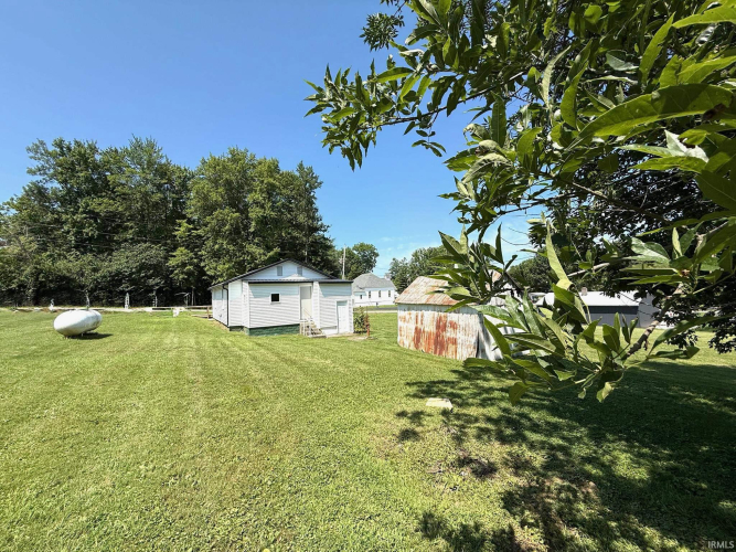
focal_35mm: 14
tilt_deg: +3.3
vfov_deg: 85.7
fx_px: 298
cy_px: 276
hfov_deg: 102.1
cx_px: 368
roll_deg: +2.5
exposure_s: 1/1795
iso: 50
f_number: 2.2
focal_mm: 2.22
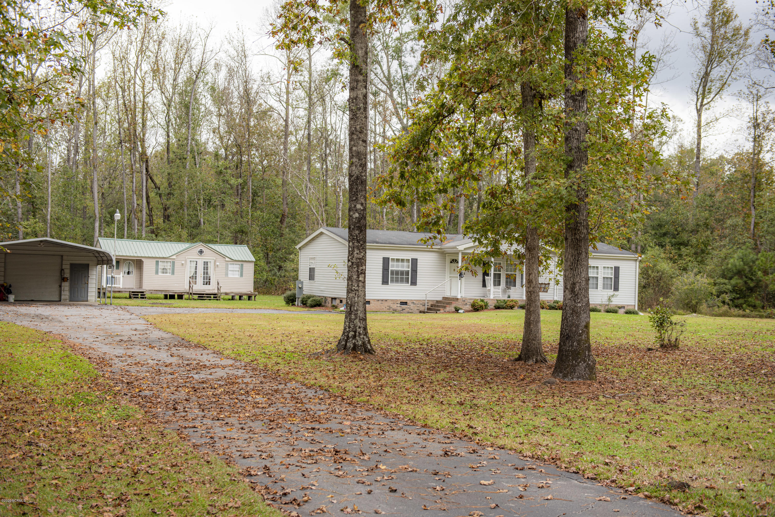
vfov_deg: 29.9
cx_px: 388
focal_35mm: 45
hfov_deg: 43.6
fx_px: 969
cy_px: 258
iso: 100
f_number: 4
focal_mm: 45
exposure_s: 1/125
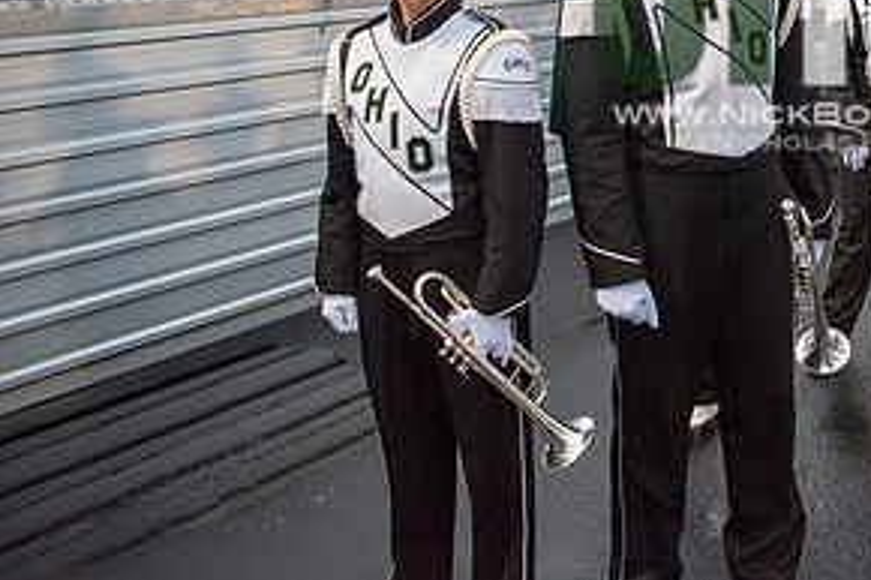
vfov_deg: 26.6
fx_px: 1161
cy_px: 8
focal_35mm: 48
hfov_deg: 37.8
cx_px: 820
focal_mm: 24
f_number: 3.2
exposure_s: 1/800
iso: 2000
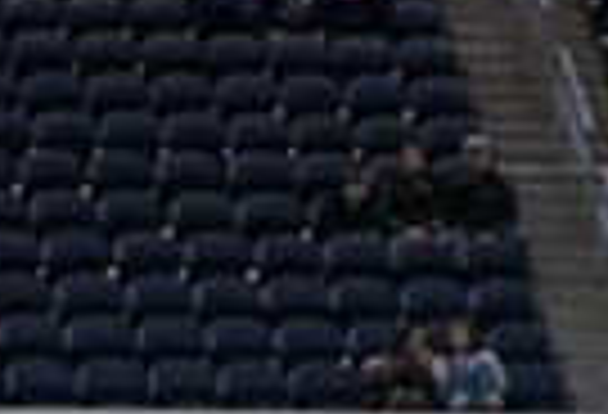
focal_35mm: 605
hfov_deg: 3.4
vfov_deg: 2.3
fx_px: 10287
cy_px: 640
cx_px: 648
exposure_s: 1/1250
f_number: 2.8
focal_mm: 106
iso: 5000
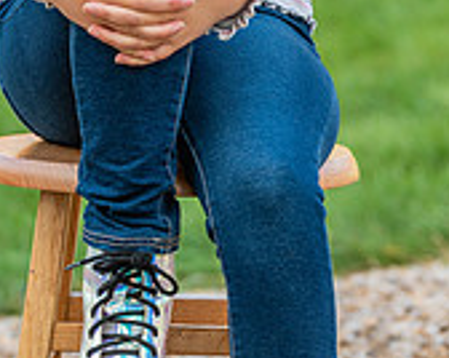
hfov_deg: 4.3
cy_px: -176
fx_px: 6013
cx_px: 180
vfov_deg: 3.4
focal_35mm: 453
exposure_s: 1/160
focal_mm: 180
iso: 100
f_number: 5
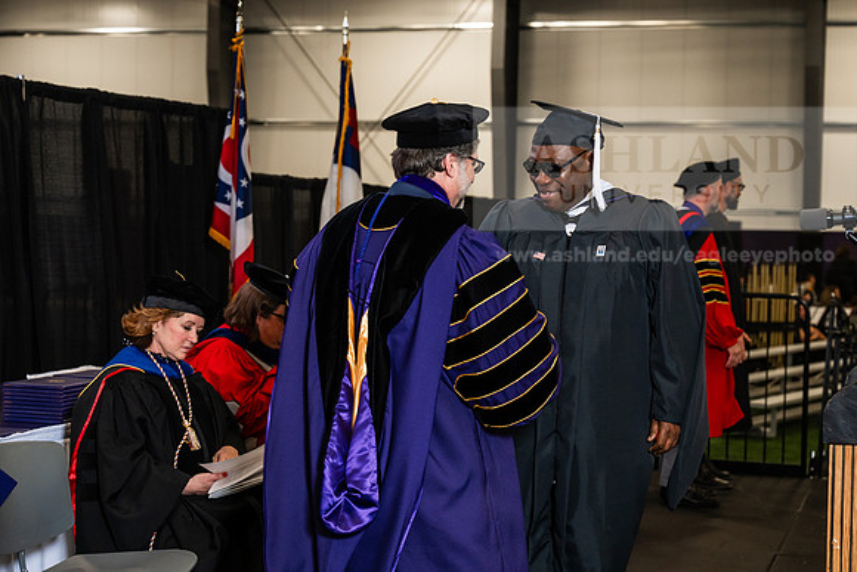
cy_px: 286
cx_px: 428
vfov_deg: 19.5
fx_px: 1667
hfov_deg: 28.8
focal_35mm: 70
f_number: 5
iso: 1250
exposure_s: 1/200
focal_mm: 70
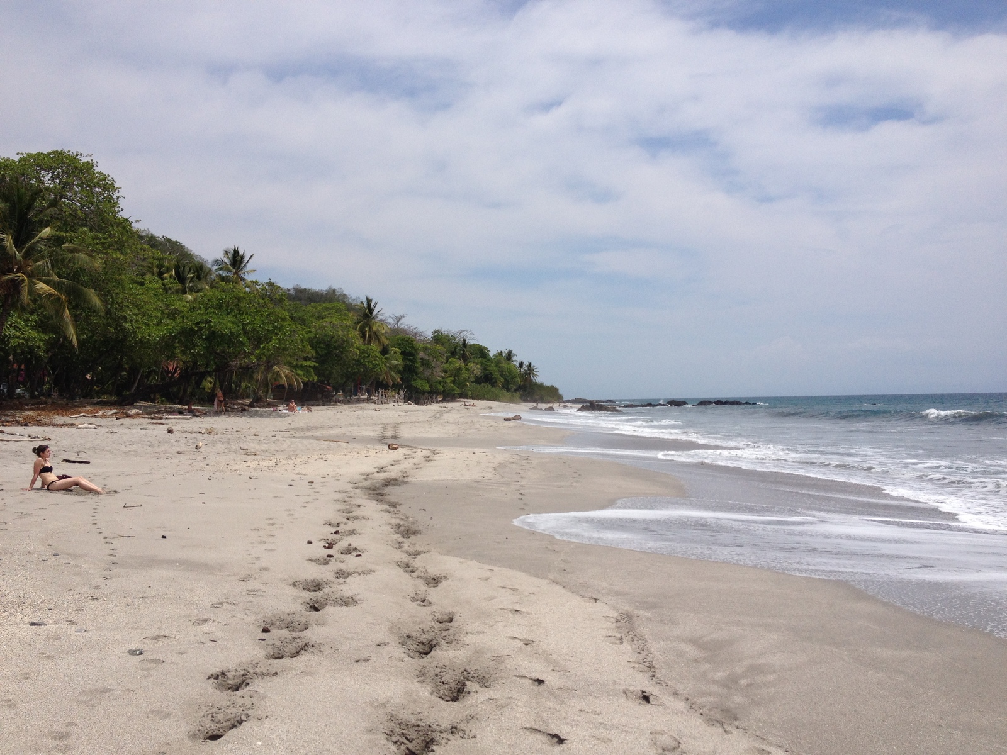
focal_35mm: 35
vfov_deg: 40.7
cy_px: 378
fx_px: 1018
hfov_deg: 52.6
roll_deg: +1.4
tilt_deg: -2.0
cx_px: 504
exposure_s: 1/4608
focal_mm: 4.28
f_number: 2.4
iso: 50
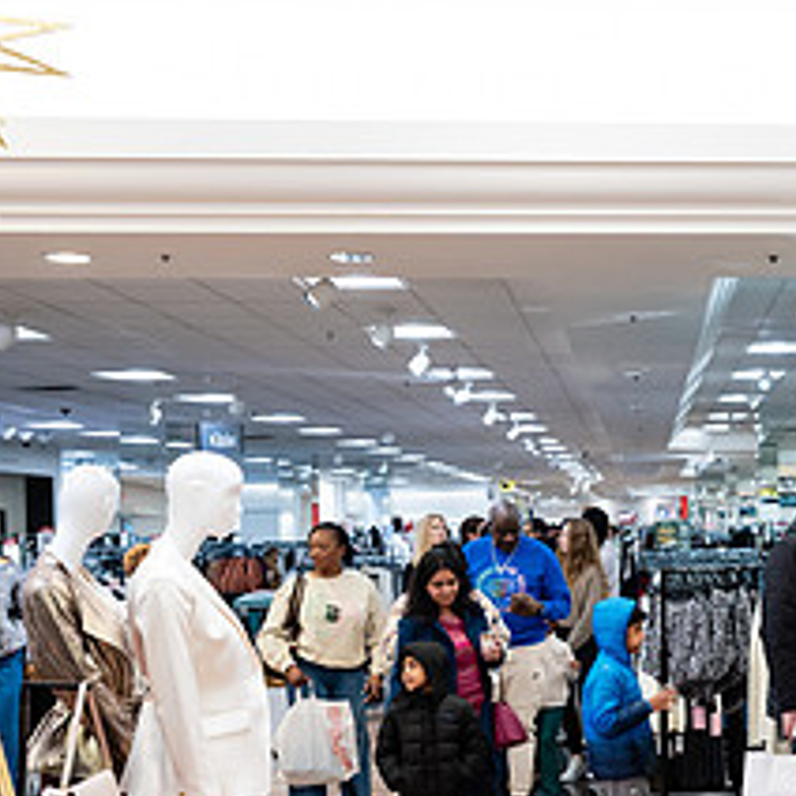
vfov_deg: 30.2
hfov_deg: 28.4
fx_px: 1457
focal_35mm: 56
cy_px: 558
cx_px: 819
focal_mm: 24
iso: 1000
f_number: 3.2
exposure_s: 1/125
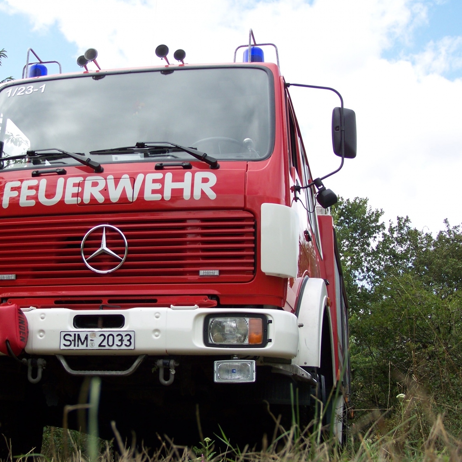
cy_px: 232
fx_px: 966
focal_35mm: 64
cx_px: 162
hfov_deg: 26.8
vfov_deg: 26.9
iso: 64
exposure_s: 1/500
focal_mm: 8.9
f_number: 3.2
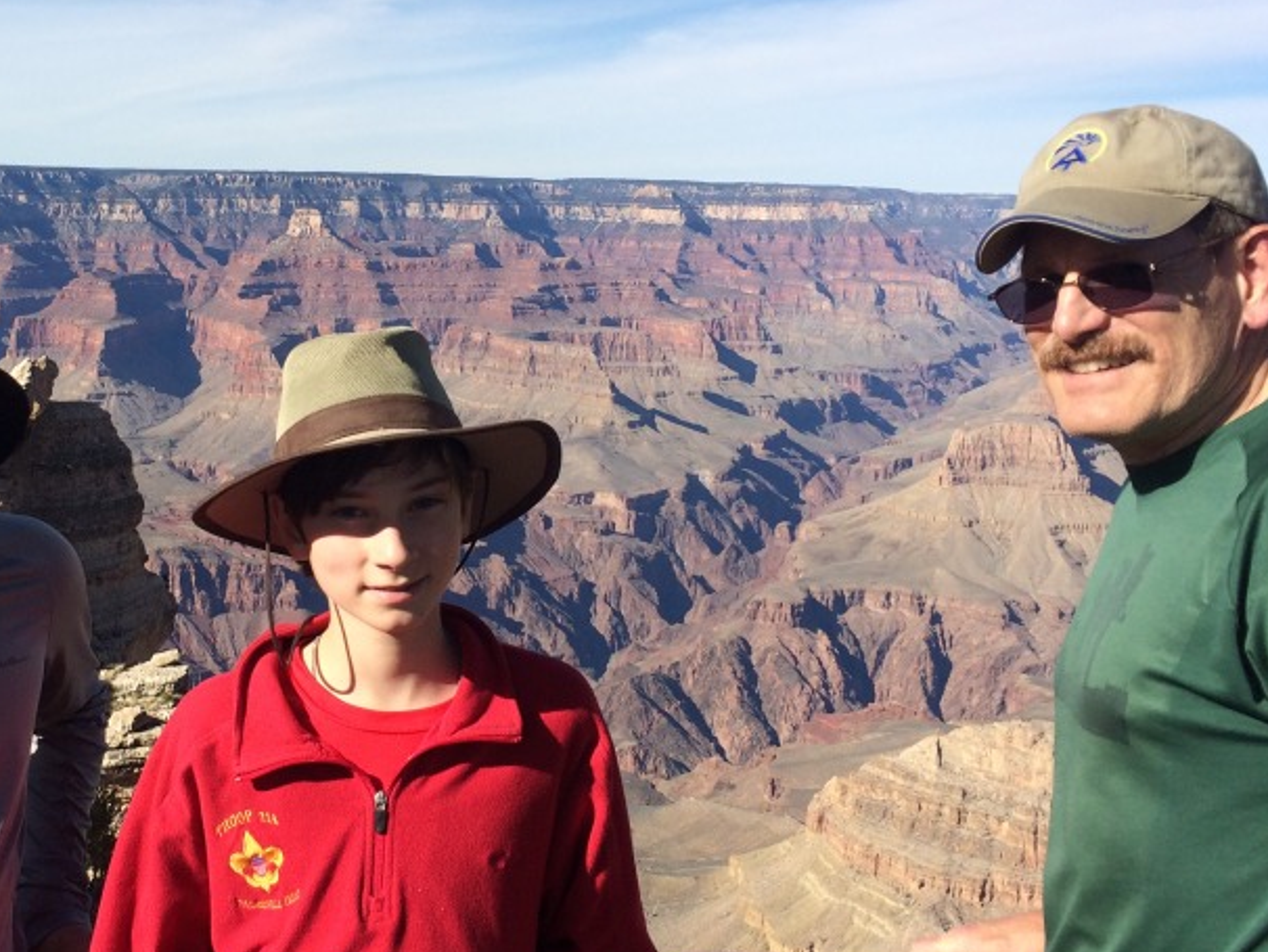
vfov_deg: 29.6
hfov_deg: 38.3
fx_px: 1796
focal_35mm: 49
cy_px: 377
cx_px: 379
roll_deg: -0.5
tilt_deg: -5.7
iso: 32
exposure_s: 1/2564
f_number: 2.2
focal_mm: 4.15
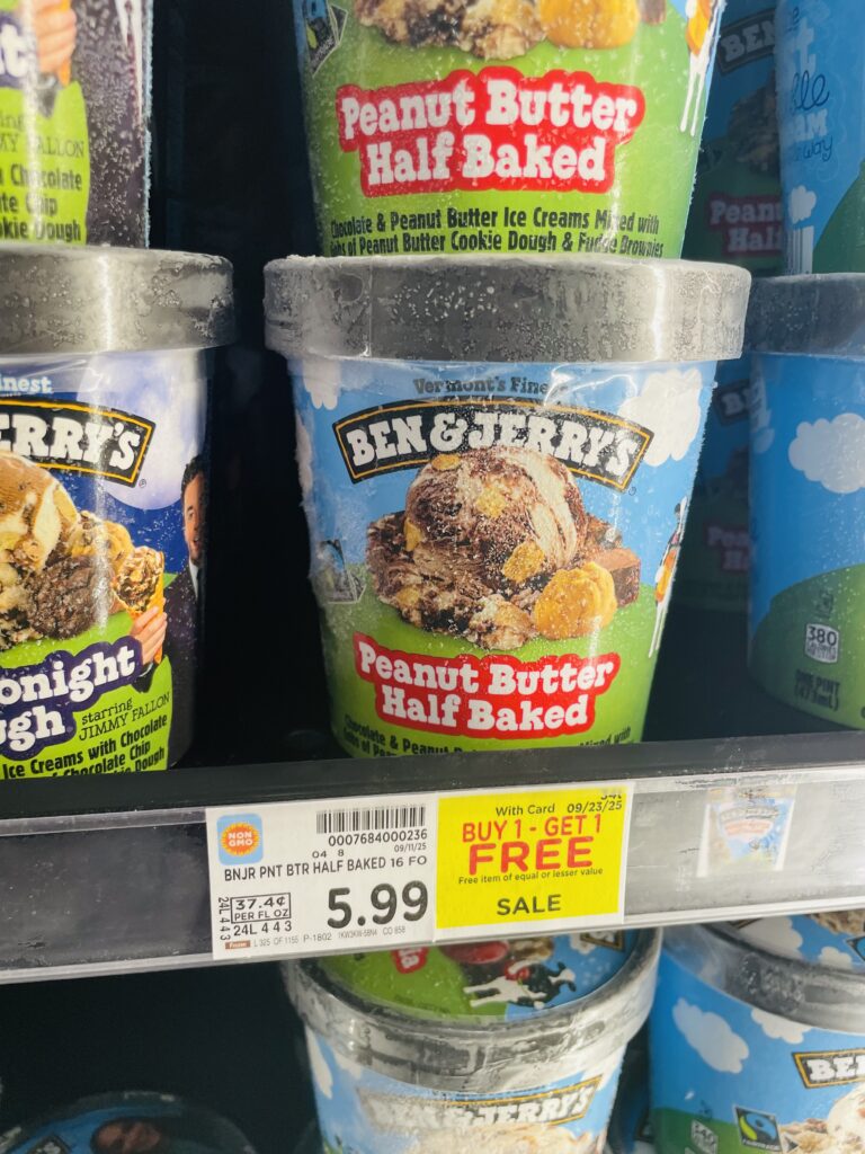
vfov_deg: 67.3
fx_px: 866
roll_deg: -0.3
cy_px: 577
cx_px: 432
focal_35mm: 26
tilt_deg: -16.0
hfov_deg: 53.1
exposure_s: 1/120
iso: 80
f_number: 1.6
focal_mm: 4.2
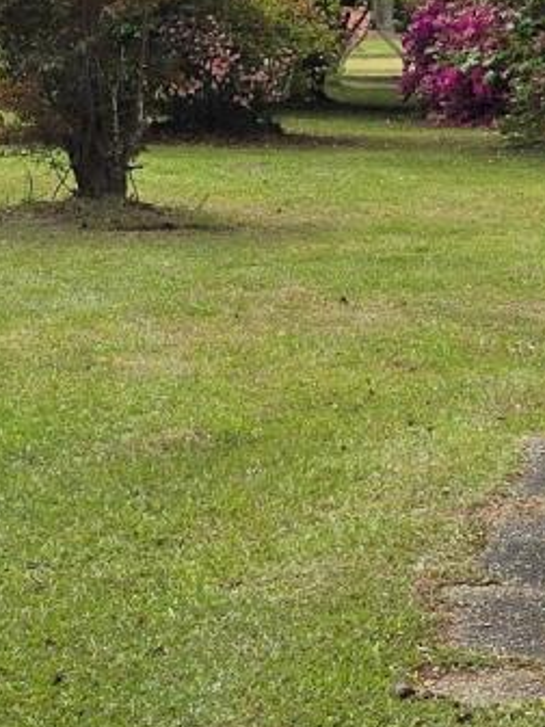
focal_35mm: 137
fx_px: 2876
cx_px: 571
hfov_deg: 10.7
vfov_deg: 14.4
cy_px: 353
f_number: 1.7
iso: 12
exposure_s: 1/880
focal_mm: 6.3
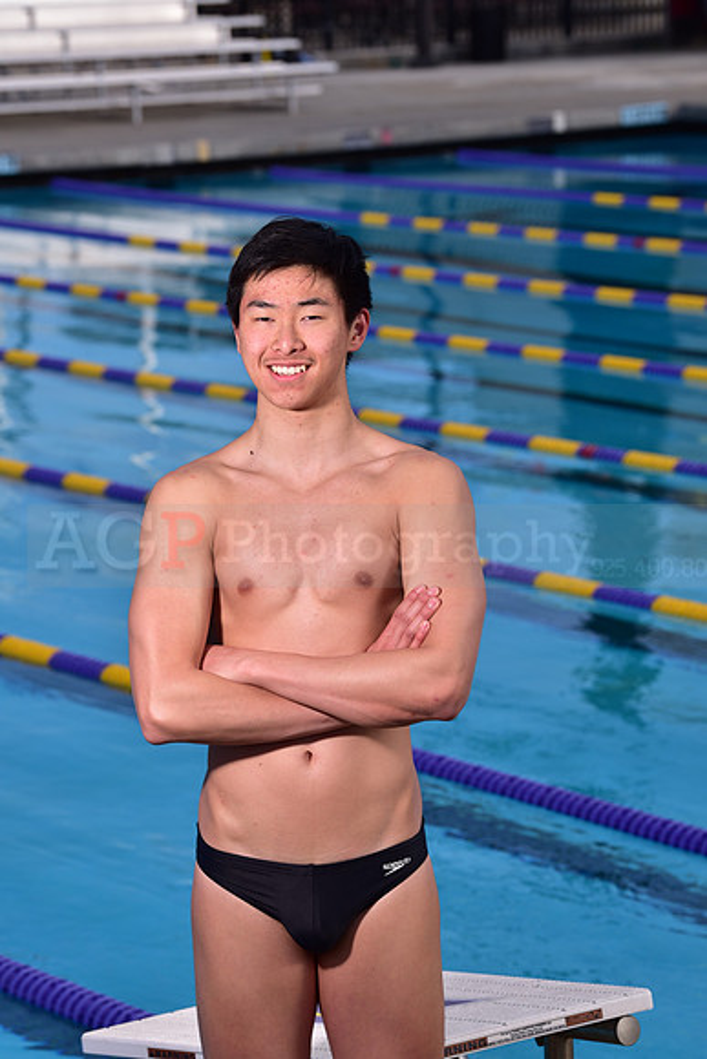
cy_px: 530
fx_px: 3827
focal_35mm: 130
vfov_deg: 15.8
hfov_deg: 10.6
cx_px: 354
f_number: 7.1
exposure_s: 1/250
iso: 80
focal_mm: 130
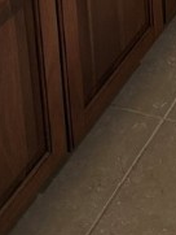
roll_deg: -2.0
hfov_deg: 13.0
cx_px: 329
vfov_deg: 15.0
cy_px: -260
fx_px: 691
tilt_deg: -14.9
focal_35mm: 102
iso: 200
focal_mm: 6.76
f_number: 1.78
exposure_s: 1/120
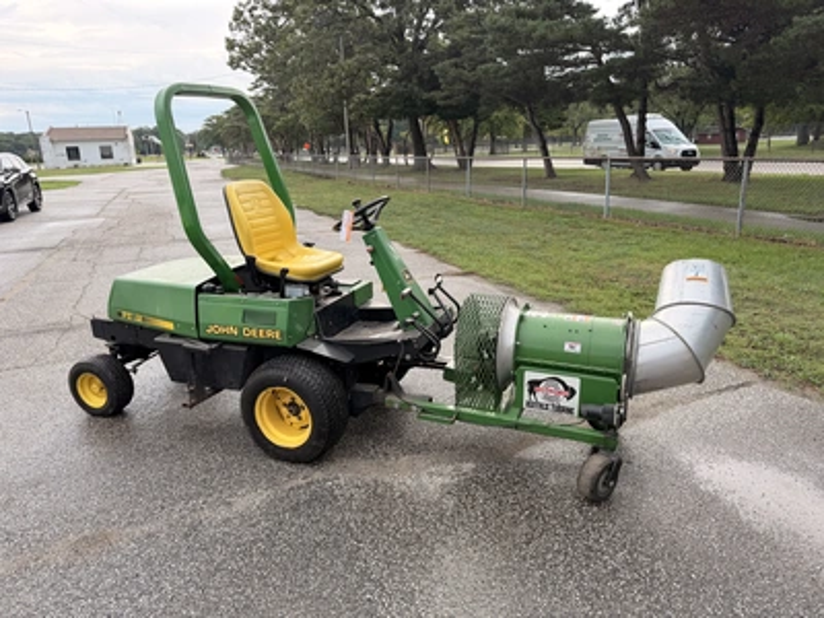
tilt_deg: -13.1
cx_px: 412
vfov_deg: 56.8
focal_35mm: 24
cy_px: 309
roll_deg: +4.0
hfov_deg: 71.6
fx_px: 571
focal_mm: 6.76
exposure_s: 1/637
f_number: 1.78
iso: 80
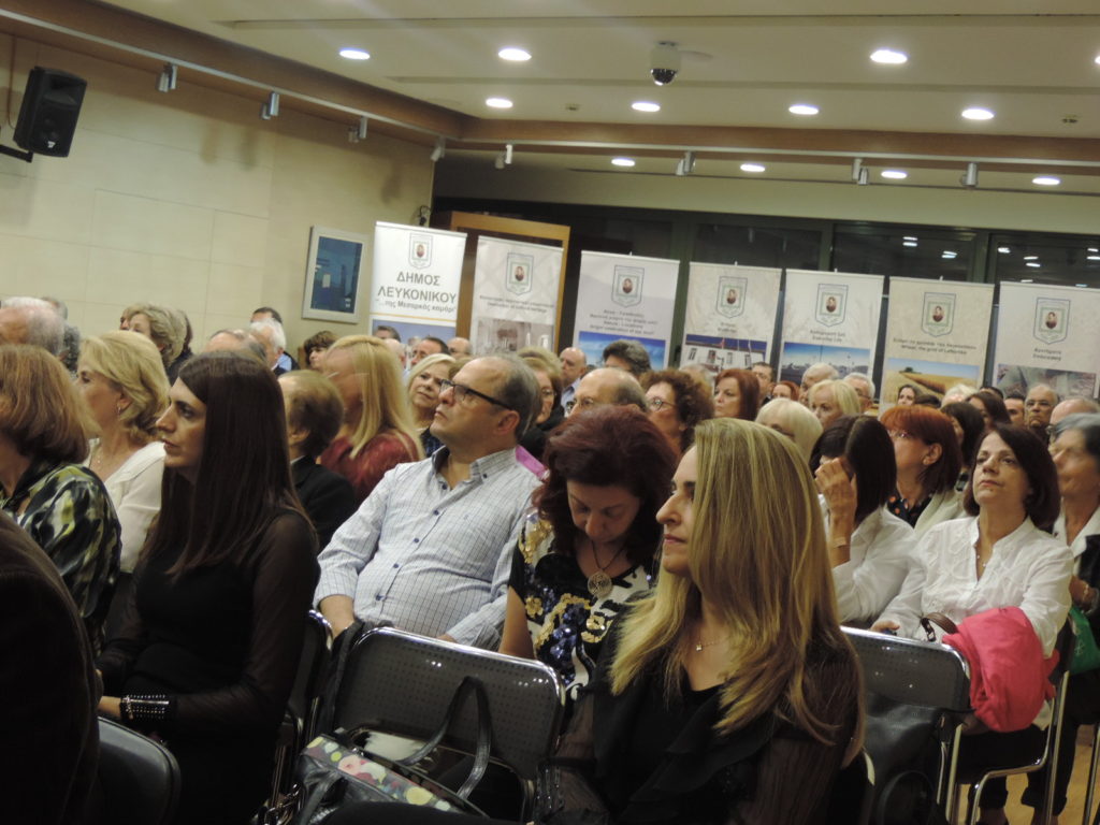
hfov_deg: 38.2
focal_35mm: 50
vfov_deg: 29.1
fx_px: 1589
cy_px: 412
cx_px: 550
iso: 400
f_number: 3.6
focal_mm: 8.9
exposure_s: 1/20
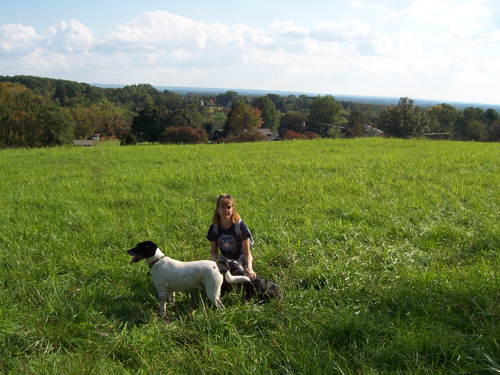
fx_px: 534
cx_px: 250
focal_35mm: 37
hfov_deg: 50.1
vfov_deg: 38.7
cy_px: 188
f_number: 5.6
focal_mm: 5.6
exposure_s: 1/500
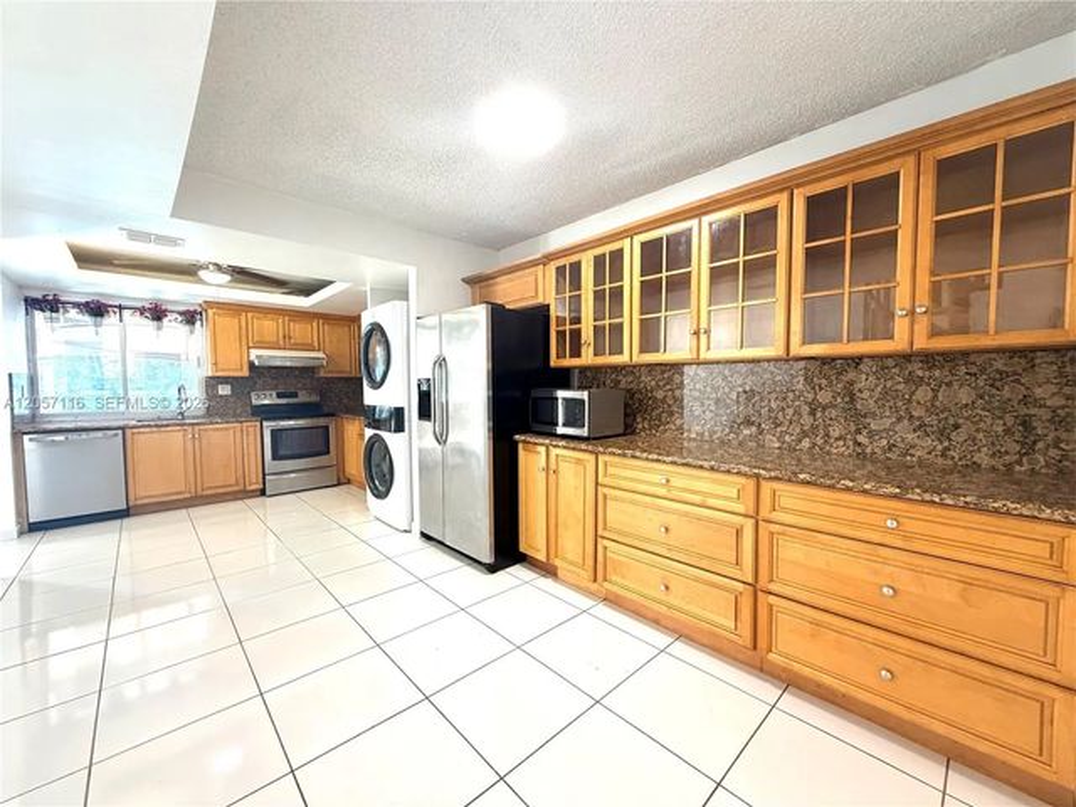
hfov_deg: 102.1
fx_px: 435
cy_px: 404
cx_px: 538
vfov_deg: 85.7
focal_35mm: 14
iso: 250
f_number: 2.2
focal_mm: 2.22
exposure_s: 1/120
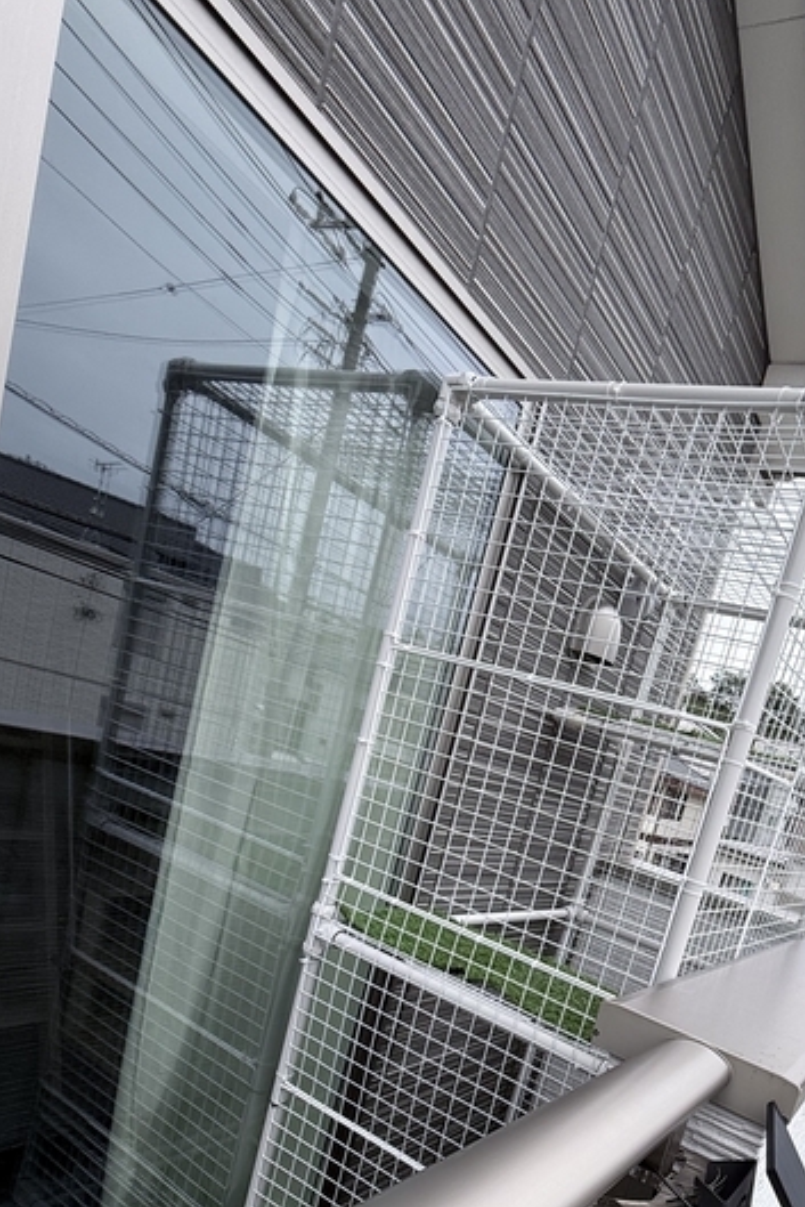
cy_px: 892
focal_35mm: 22
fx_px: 737
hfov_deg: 54.4
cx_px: 611
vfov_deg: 73.5
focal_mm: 2.22
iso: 64
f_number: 2.2
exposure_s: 1/413
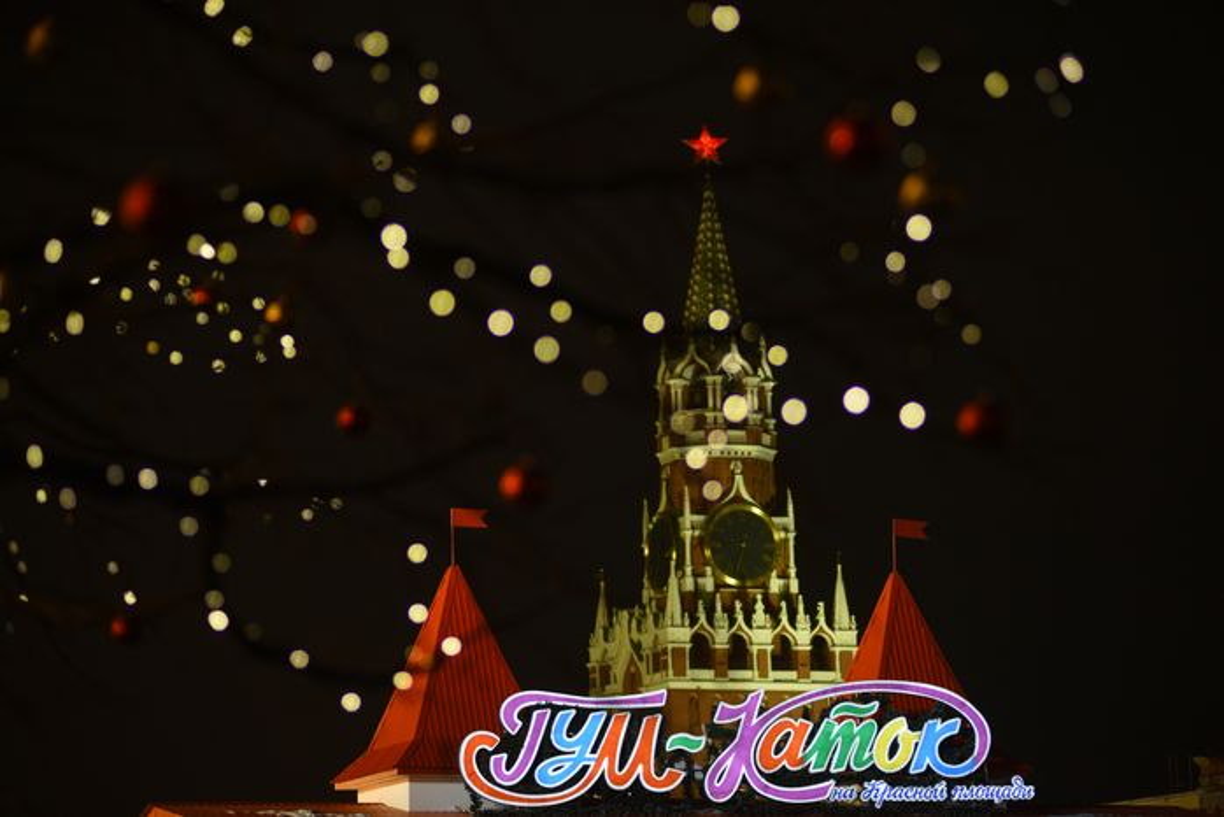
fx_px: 4252
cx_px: 612
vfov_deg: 11.0
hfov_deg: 16.4
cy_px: 408
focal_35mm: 125
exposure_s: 1/100
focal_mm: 125
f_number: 2.8
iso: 640
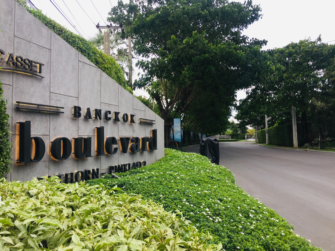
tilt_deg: +2.6
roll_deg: -0.1
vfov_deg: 48.2
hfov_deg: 61.7
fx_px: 281
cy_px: 126
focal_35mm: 29
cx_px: 168
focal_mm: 4.15
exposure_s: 1/100
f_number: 2.2
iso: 32
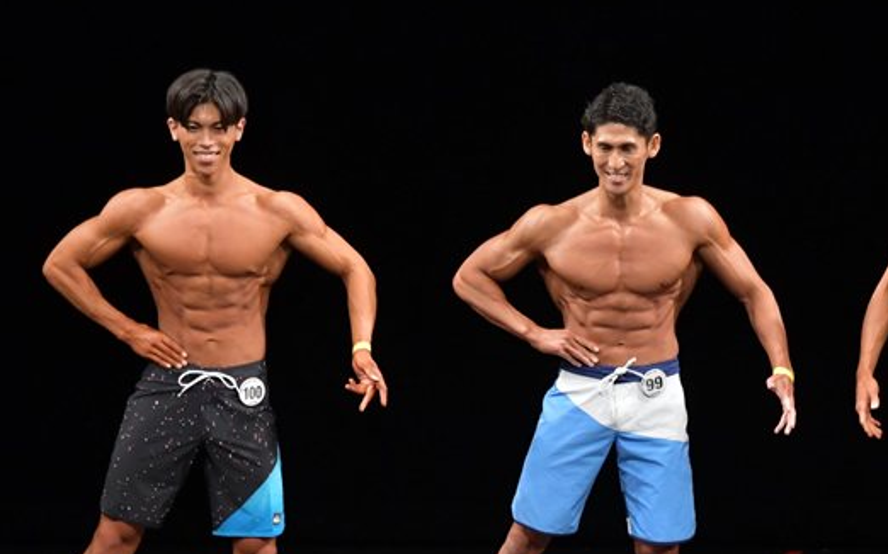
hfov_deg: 5.8
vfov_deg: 3.6
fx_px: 8783
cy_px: 418
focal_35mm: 363
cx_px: 632
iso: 3200
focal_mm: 160
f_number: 5.6
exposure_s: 1/400
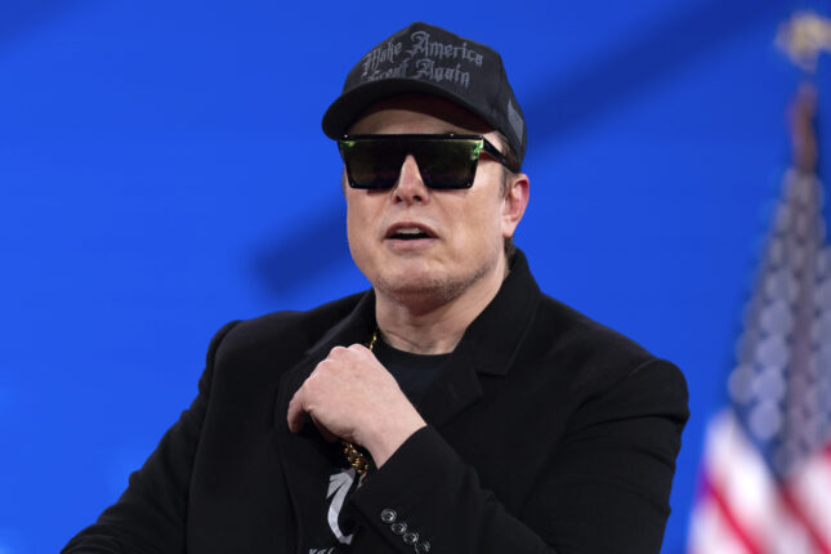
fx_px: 4616
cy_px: 277
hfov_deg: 10.3
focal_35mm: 200
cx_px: 416
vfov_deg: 6.9
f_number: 3.5
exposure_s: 1/400
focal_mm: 200
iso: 640
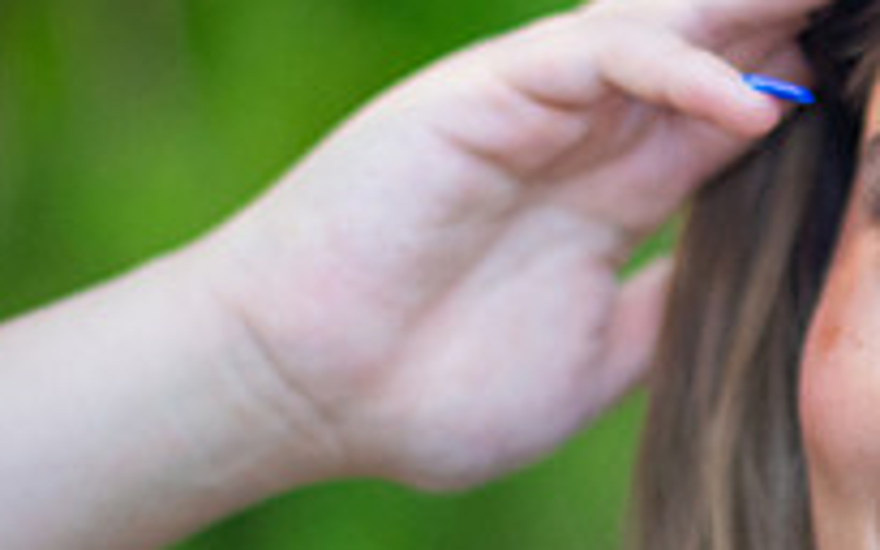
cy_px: 291
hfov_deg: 10.9
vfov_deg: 6.9
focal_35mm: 189
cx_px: 1104
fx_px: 4532
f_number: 1.8
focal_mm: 58
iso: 2000
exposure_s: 1/1600
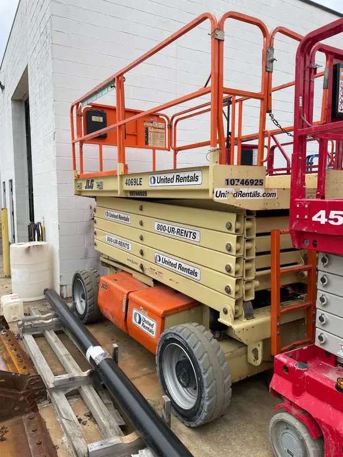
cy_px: 228
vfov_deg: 67.3
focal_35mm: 26
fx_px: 343
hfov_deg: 53.1
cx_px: 172
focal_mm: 4.2
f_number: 1.6
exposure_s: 1/133
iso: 32
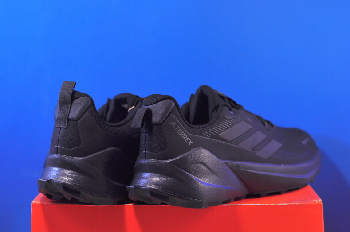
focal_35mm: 76
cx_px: 177
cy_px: 115
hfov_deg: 26.7
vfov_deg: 17.9
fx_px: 738
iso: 250
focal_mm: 50
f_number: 3.2
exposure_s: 1/250
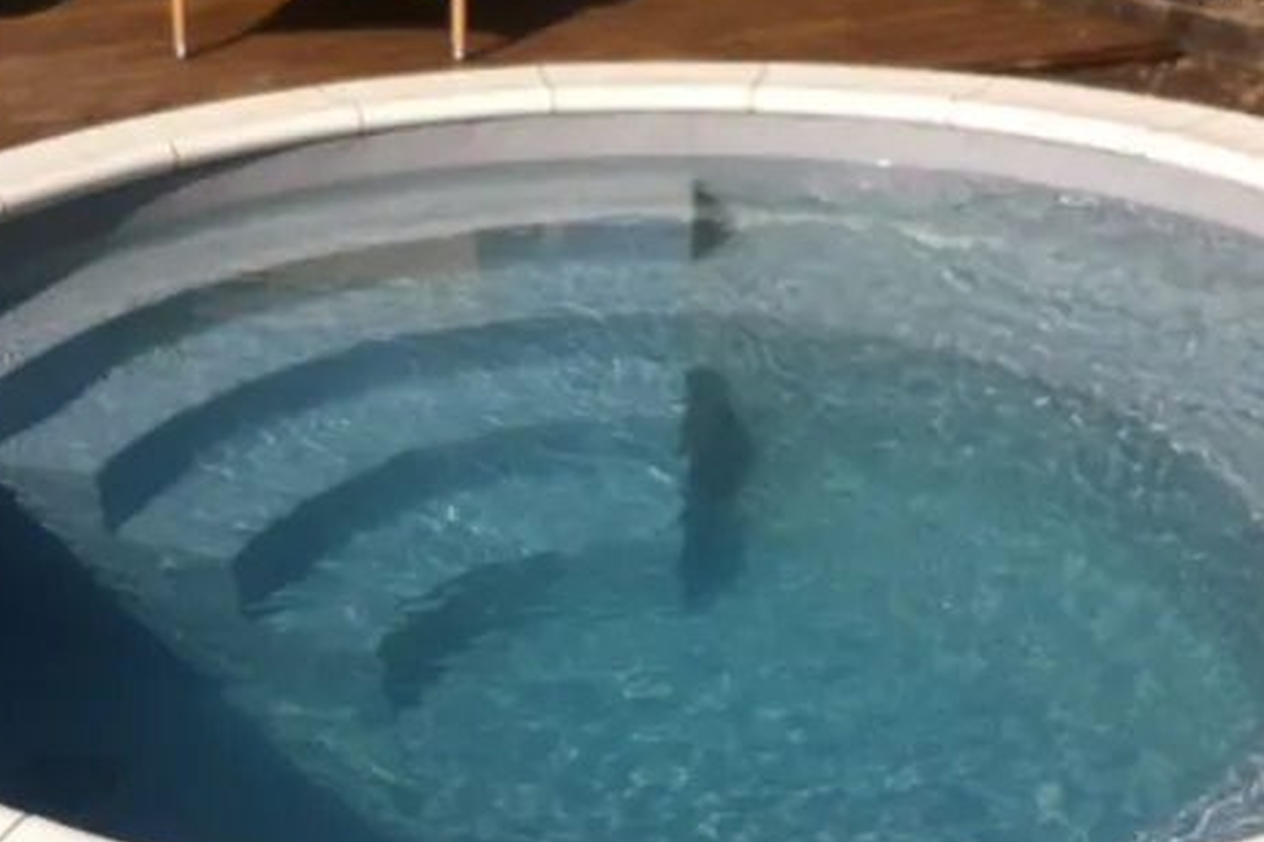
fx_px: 2809
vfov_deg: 17.1
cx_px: 481
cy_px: 349
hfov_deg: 25.3
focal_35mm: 80
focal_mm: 3.85
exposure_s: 1/1885
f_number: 2.8
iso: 80
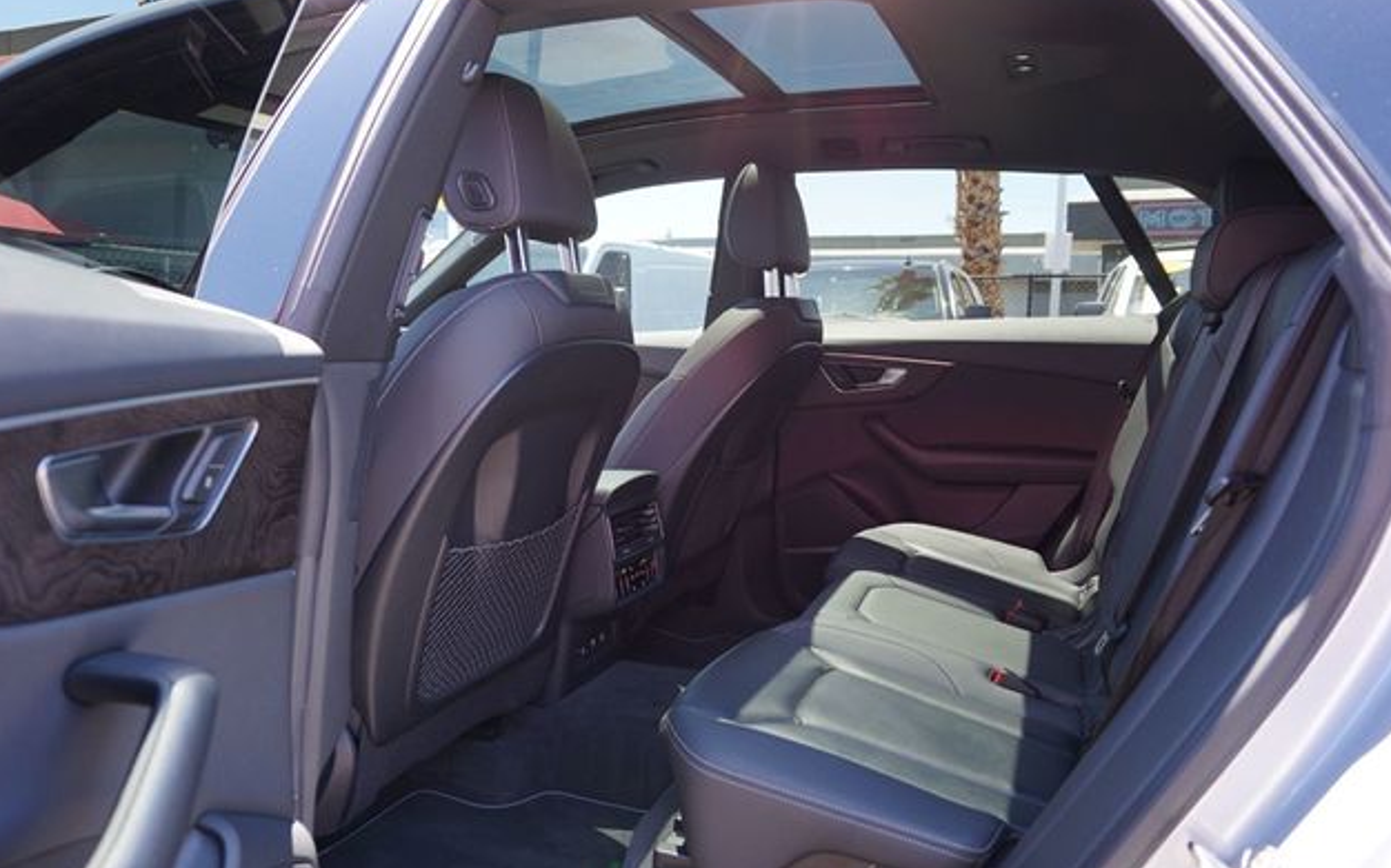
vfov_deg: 49.2
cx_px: 687
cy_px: 408
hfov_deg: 72.6
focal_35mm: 25
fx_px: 948
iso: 125
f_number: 4
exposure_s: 1/60
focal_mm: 16
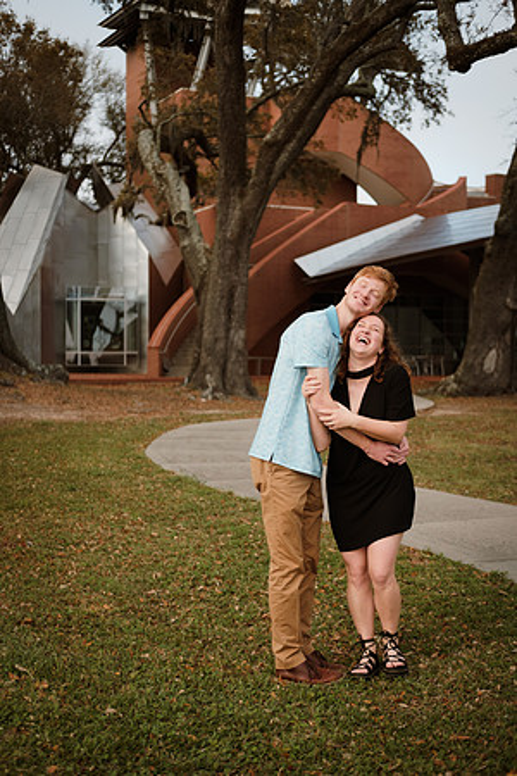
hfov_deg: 25.5
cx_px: 258
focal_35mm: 53
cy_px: 388
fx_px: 1142
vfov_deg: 37.5
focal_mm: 35
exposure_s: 1/4000
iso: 400
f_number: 2
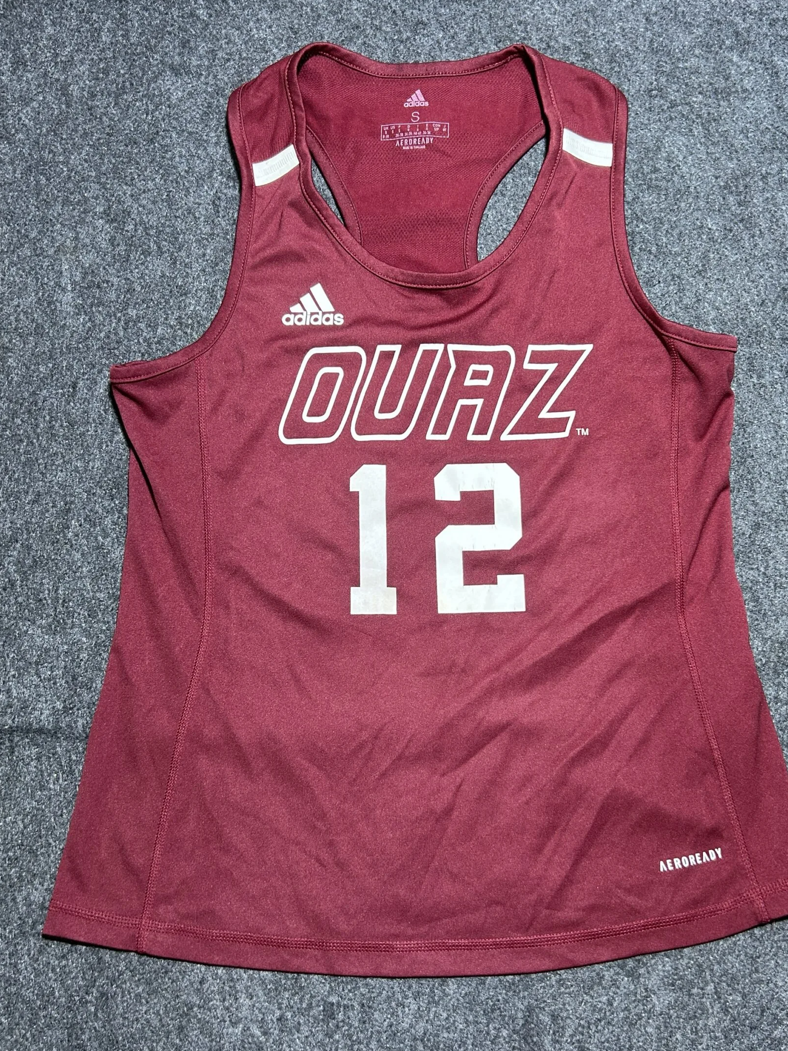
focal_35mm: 31
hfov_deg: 45.4
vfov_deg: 58.3
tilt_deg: -52.9
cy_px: 540
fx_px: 941
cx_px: 435
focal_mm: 5.7
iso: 125
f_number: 1.5
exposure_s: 1/50
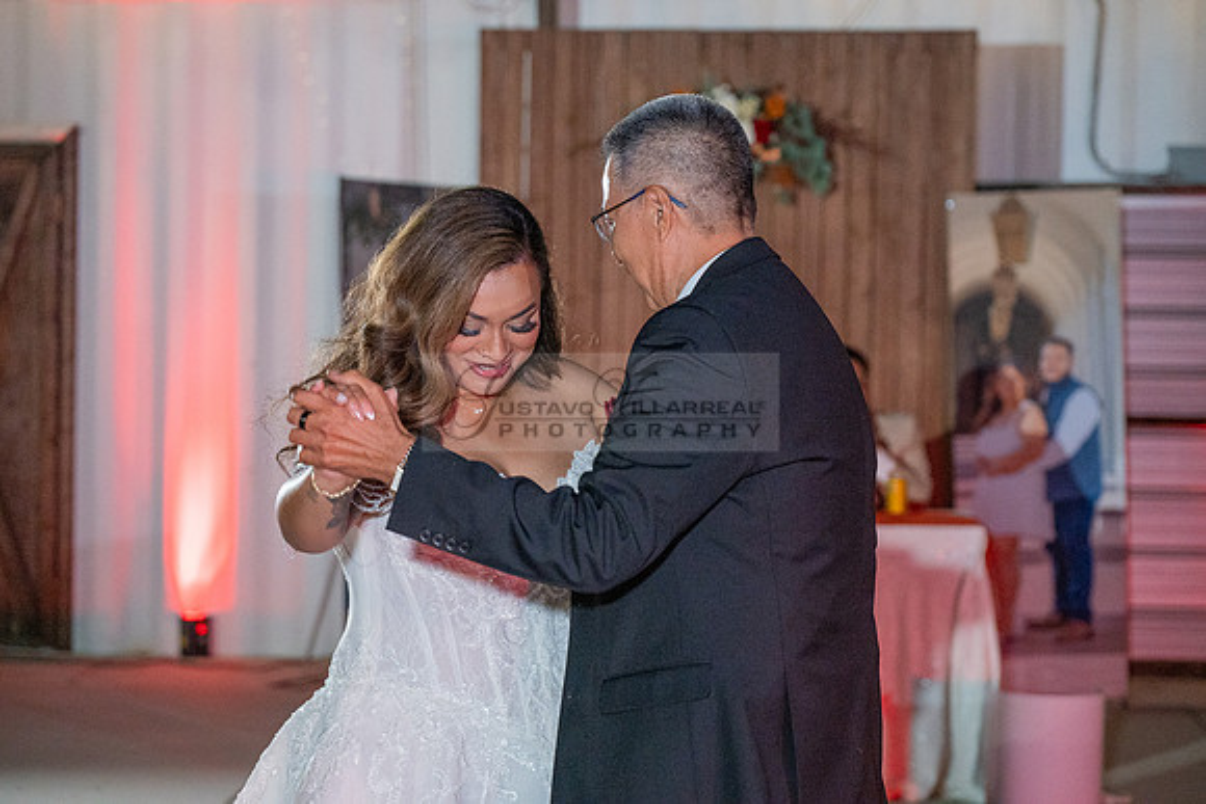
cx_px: 603
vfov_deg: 15.6
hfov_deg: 23.2
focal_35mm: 88
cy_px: 379
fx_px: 2941
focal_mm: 83
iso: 3200
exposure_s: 1/250
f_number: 4
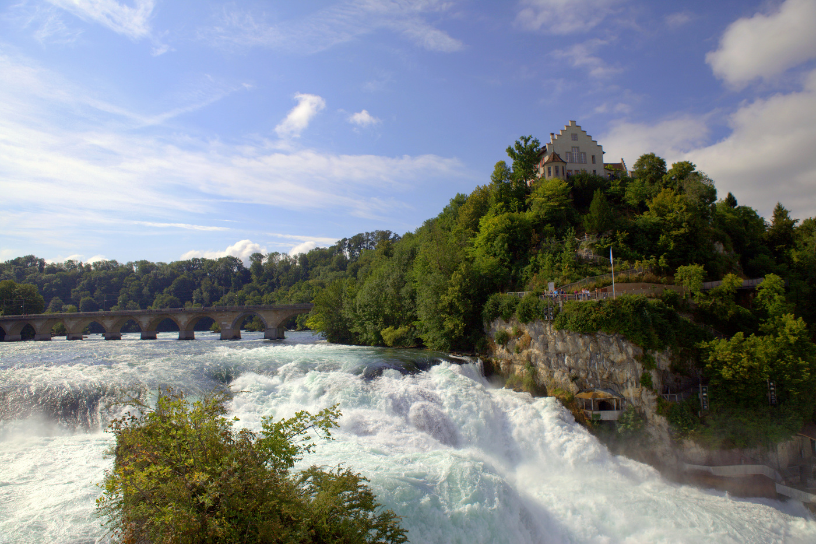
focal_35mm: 23
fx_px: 521
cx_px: 408
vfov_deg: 55.1
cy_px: 272
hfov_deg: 76.1
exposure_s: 1/250
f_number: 7.1
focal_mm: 24
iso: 100
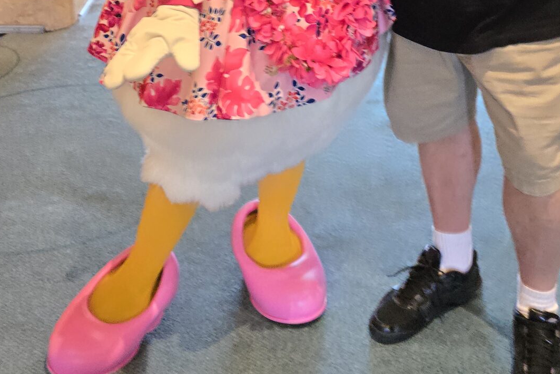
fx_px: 840
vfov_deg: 22.9
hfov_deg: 36.8
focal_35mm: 54
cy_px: -82
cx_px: 325
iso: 800
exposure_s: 1/120
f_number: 1.7
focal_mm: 6.3
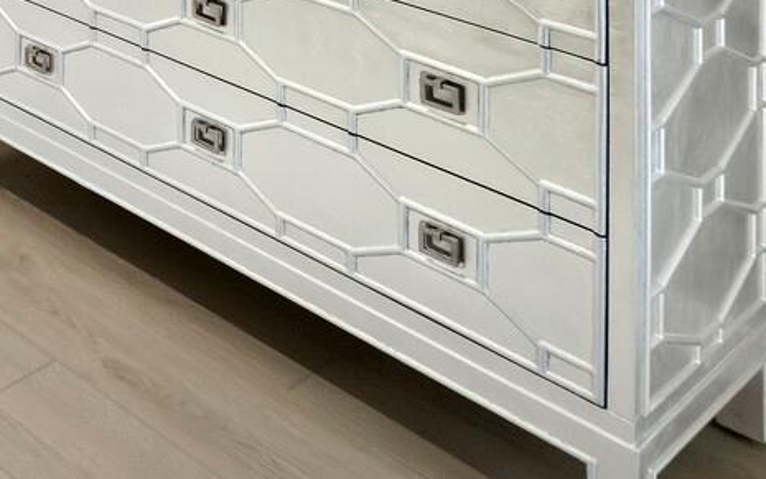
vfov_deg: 17.9
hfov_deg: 26.4
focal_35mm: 51
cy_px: -467
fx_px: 1065
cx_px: -427
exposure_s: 1/1.67
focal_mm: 7
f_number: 9
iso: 400
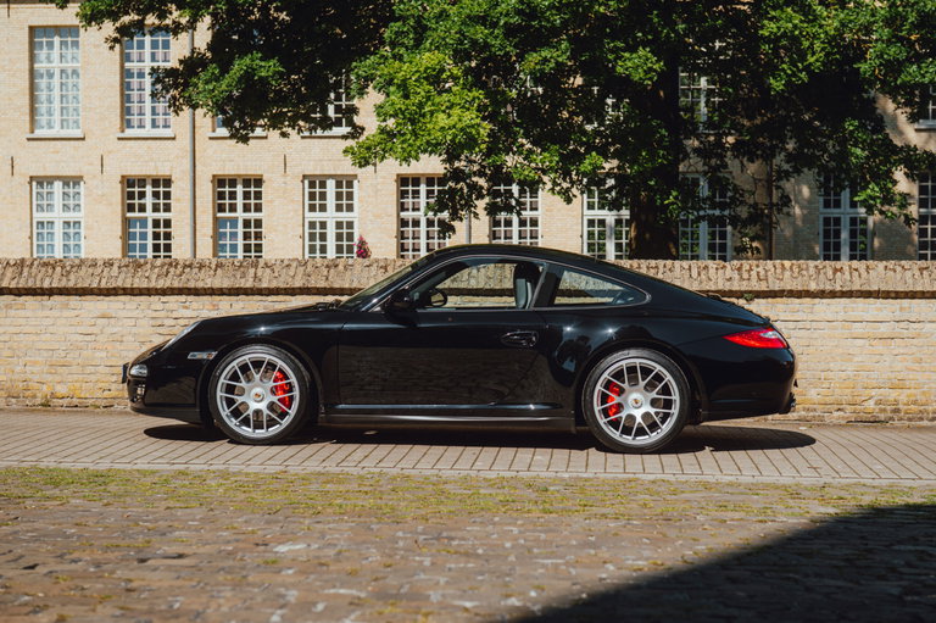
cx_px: 468
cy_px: 312
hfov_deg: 30.5
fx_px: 1715
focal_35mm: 66
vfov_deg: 20.6
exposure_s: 1/250
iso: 100
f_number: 4.5
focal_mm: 66
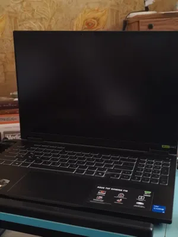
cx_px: 89
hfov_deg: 31.5
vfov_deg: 41.2
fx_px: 315
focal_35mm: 46
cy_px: 118
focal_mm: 6.14
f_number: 1.65
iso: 4000
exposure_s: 1/14.3
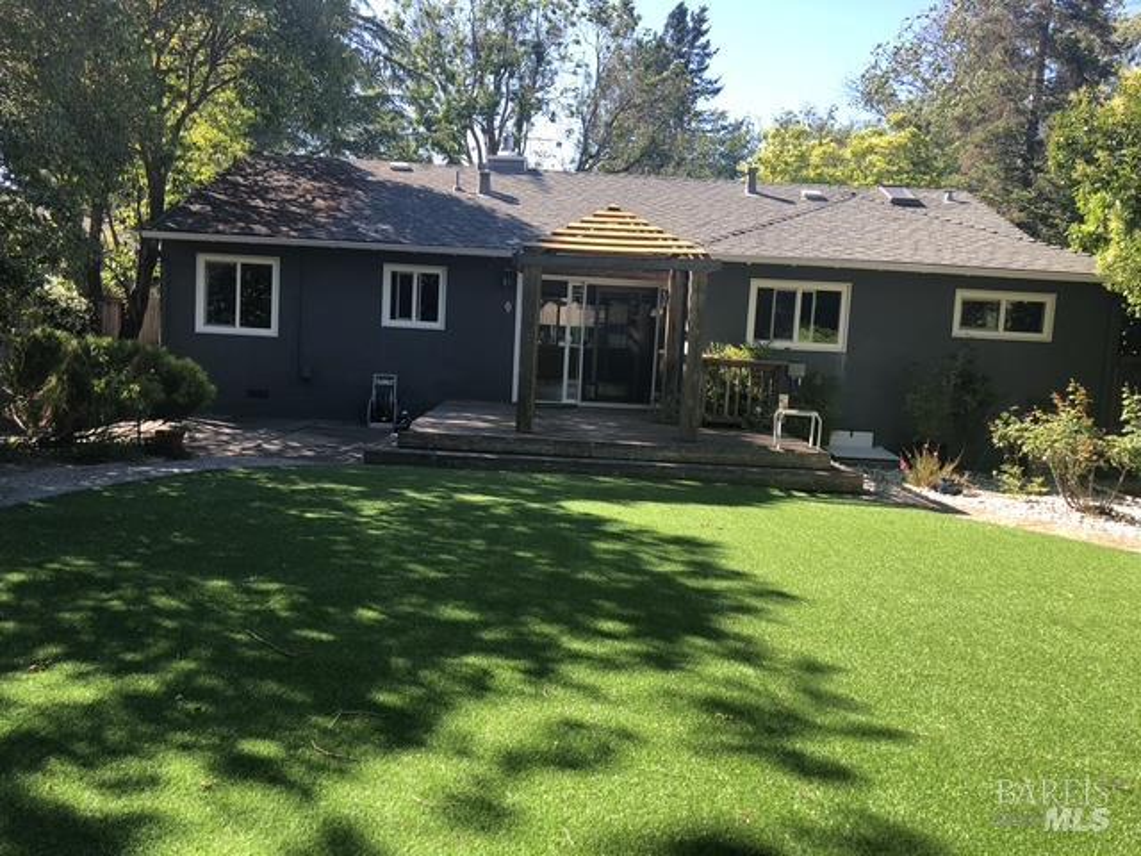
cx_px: 570
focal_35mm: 28
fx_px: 923
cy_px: 428
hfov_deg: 63.4
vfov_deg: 49.7
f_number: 1.8
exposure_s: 1/400
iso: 20
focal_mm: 4
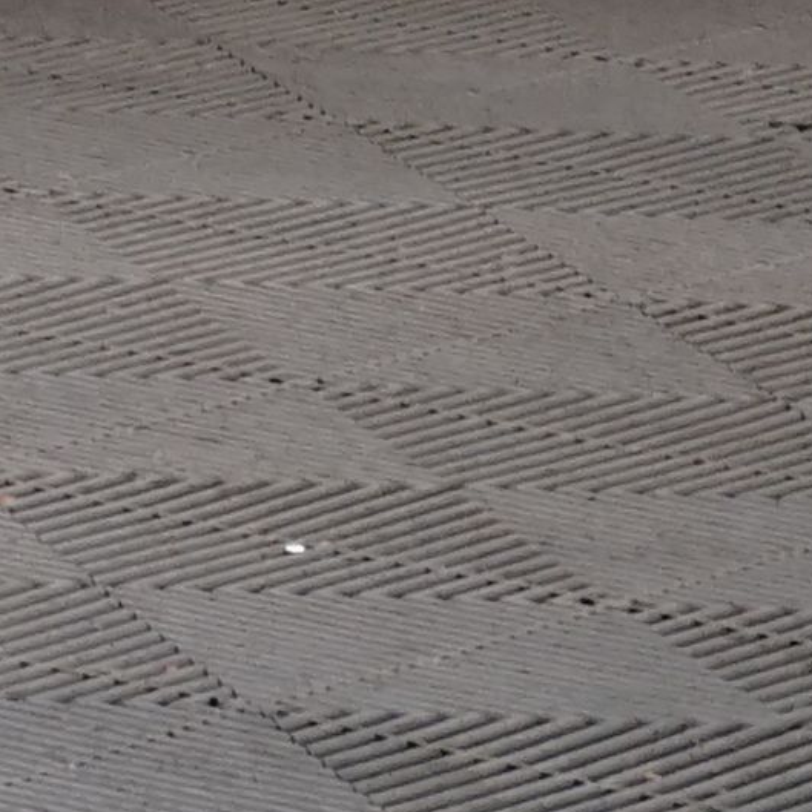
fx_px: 11253
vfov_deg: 4.0
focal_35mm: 424
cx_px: -3550
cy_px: -1770
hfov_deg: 3.7
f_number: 8
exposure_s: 1/6
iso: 500
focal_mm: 44
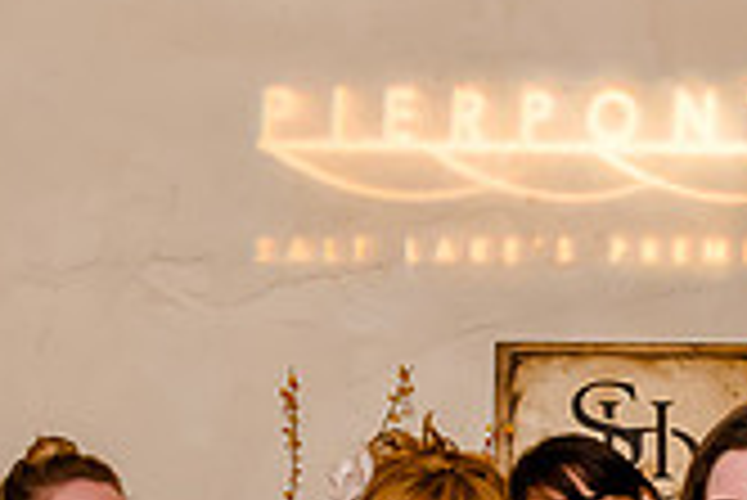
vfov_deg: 13.7
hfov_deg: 21.7
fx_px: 1931
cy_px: 780
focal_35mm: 93
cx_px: 546
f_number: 4.5
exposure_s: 1/160
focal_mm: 24
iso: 1600
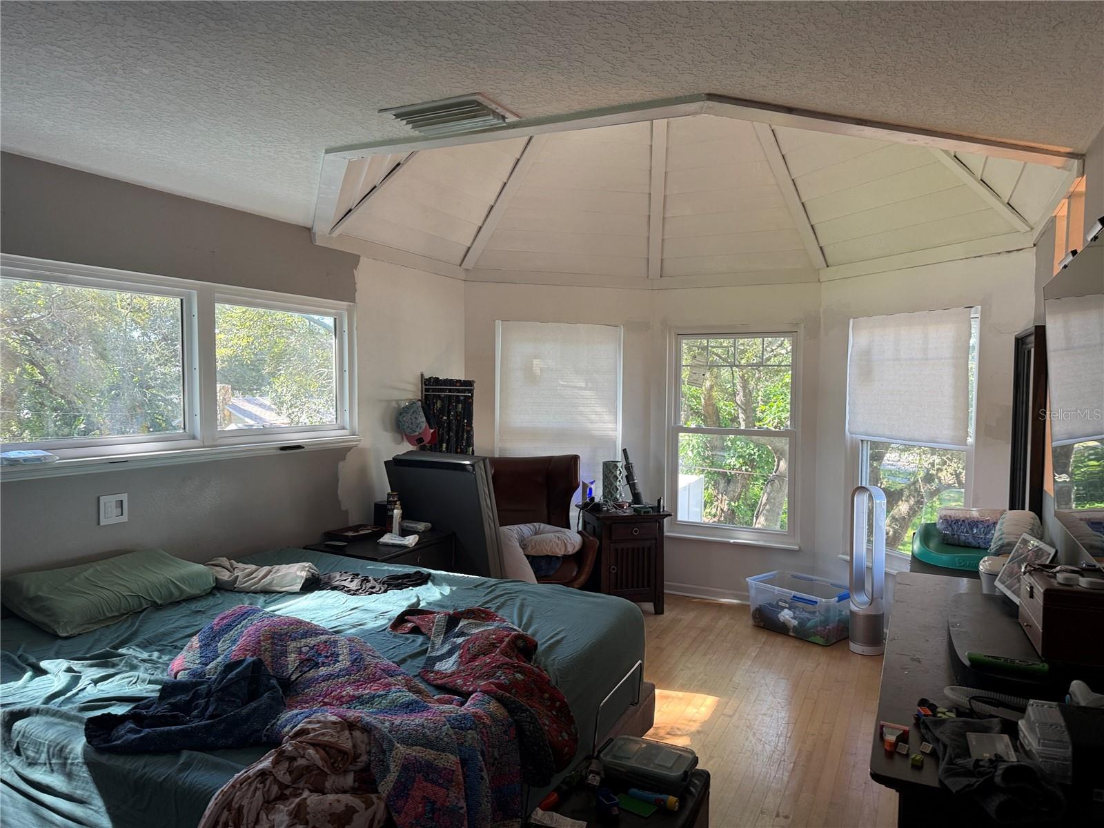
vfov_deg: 56.8
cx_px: 552
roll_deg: -0.8
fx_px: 765
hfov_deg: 71.6
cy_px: 414
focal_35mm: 24
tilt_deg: -3.1
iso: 125
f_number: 1.78
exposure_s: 1/60
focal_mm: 6.76
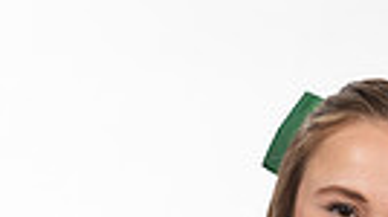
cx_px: 397
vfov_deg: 4.9
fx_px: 2466
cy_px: 590
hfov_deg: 8.9
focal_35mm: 240
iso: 640
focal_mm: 68
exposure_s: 1/400
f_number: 8
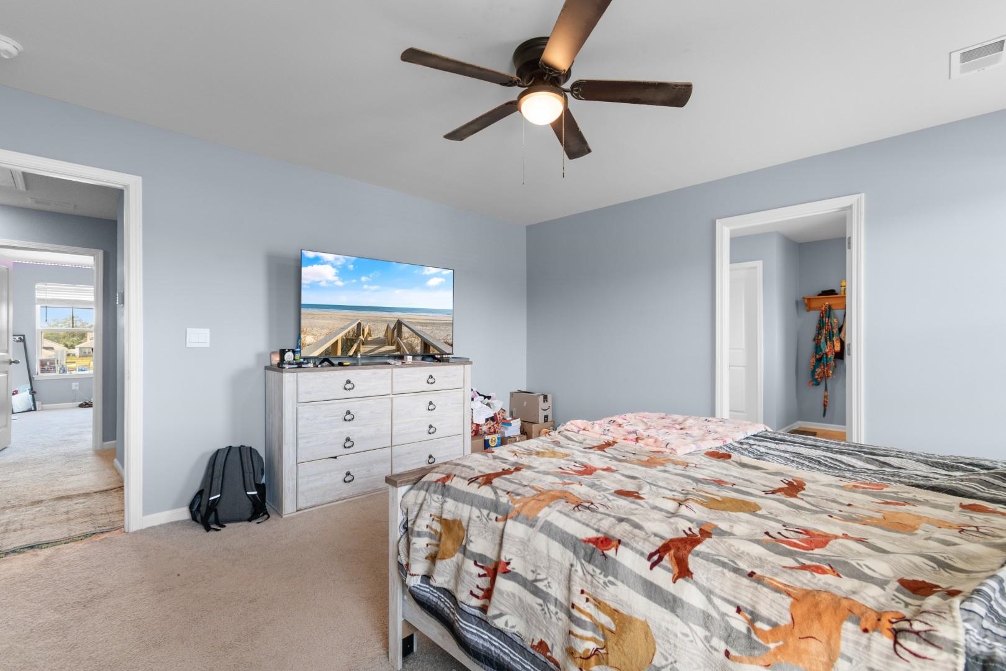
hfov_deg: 100.4
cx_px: 503
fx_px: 419
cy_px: 336
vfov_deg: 77.3
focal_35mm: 15
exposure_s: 1/4
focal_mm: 10
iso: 100
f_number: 4.5
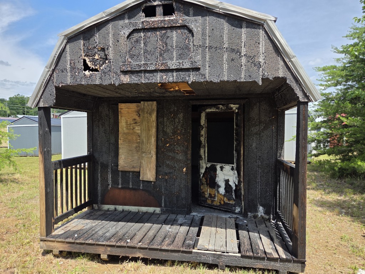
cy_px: 137
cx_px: 182
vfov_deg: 58.9
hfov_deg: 73.9
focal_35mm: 23
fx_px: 243
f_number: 1.8
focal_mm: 5.4
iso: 80
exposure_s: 1/2346
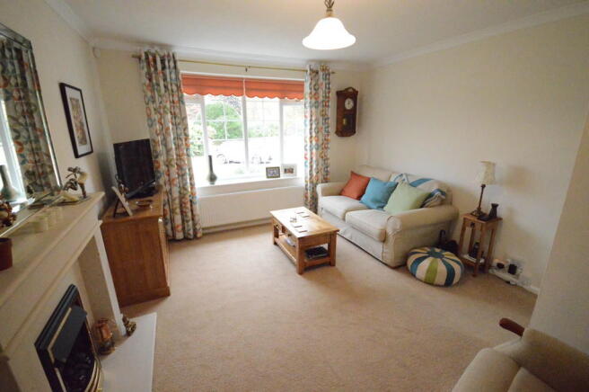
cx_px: 294
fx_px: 245
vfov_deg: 77.2
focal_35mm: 15
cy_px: 196
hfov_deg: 100.4
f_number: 4
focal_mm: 10
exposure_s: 1/500
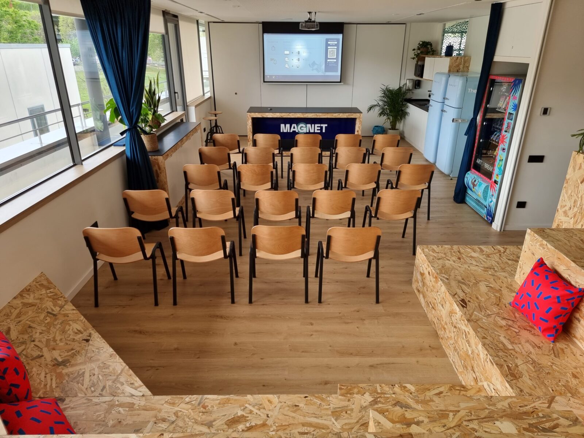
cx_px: 292
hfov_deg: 71.6
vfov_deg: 56.8
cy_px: 219
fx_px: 405
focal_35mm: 24
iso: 50
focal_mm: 6.7
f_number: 1.8
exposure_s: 1/120
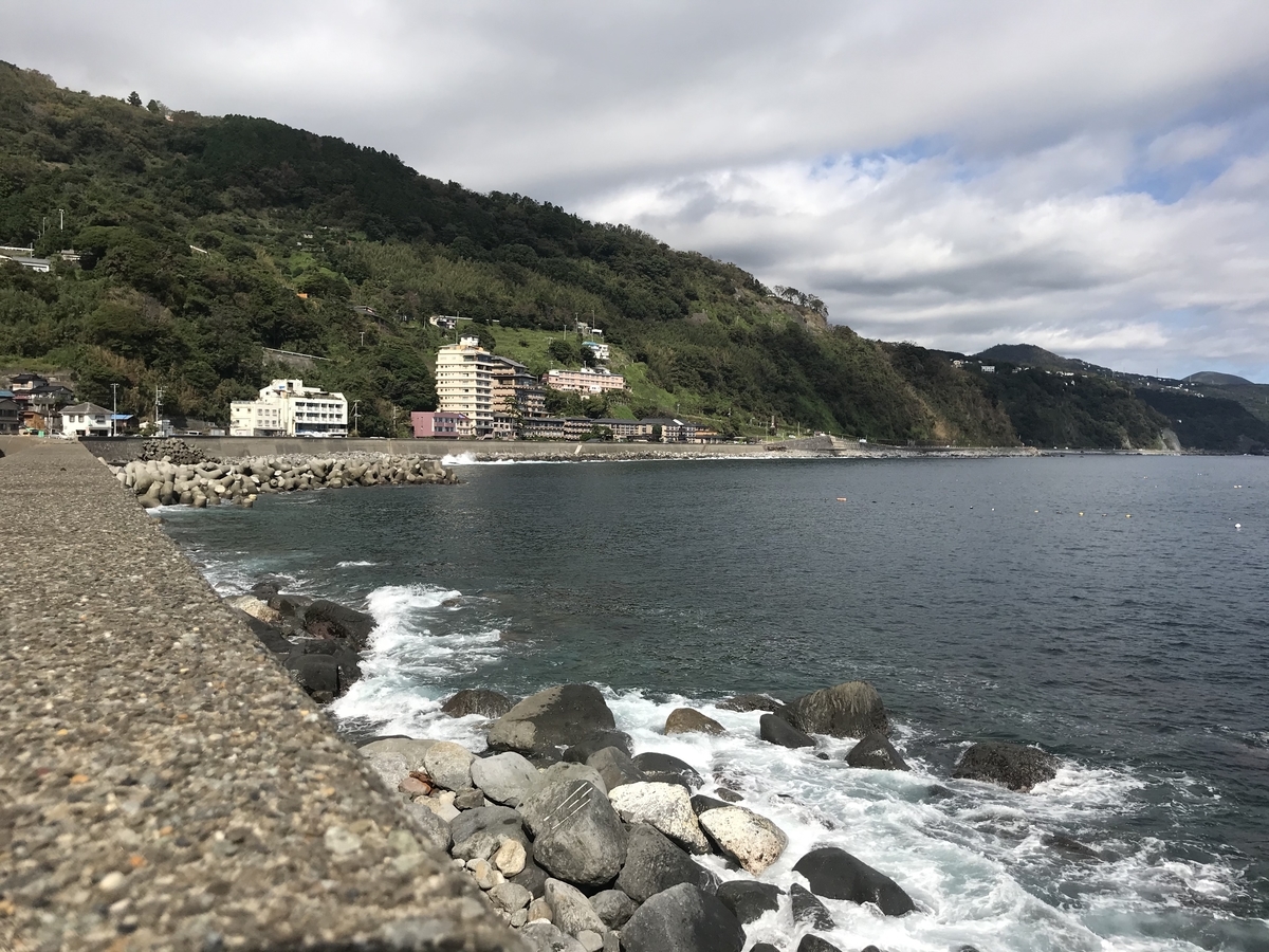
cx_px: 634
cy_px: 476
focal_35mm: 28
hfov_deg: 63.4
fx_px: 1026
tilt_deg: -1.1
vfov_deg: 49.7
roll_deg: -0.6
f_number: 1.8
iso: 20
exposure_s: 1/3300
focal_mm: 3.99
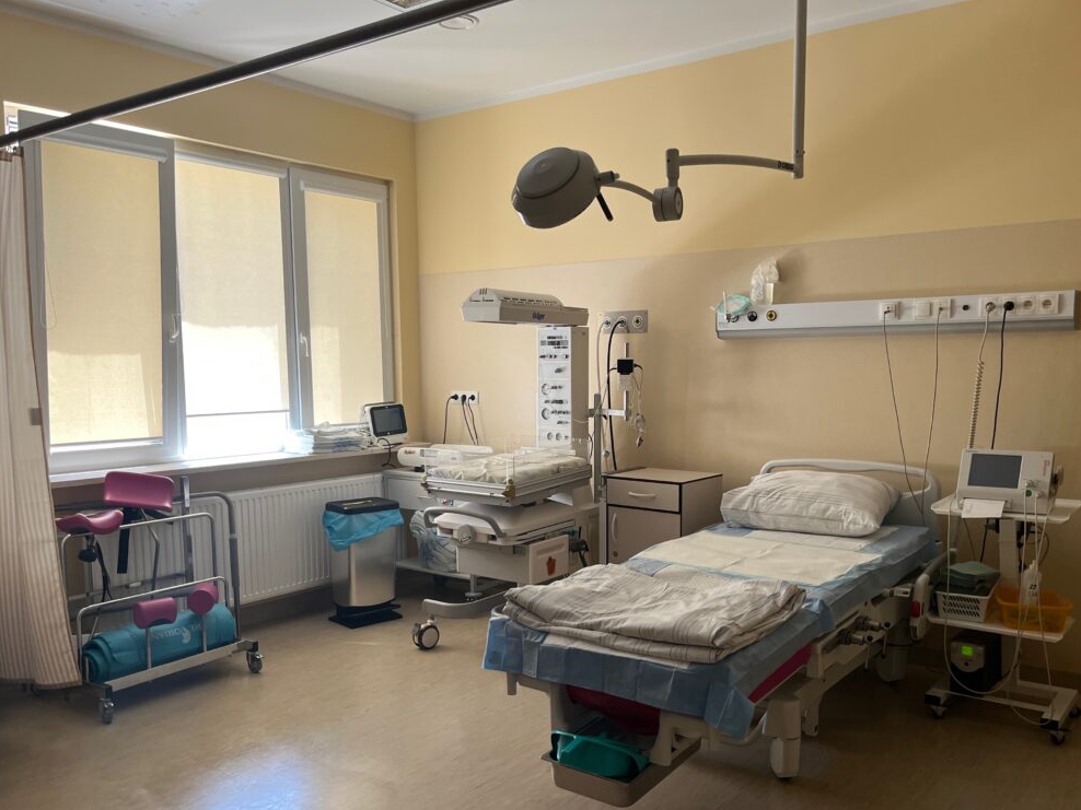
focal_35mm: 30
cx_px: 533
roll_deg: +0.6
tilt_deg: -7.6
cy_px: 466
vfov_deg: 46.6
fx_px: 937
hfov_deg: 60.0
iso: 125
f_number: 1.6
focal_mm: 5.1
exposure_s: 1/108
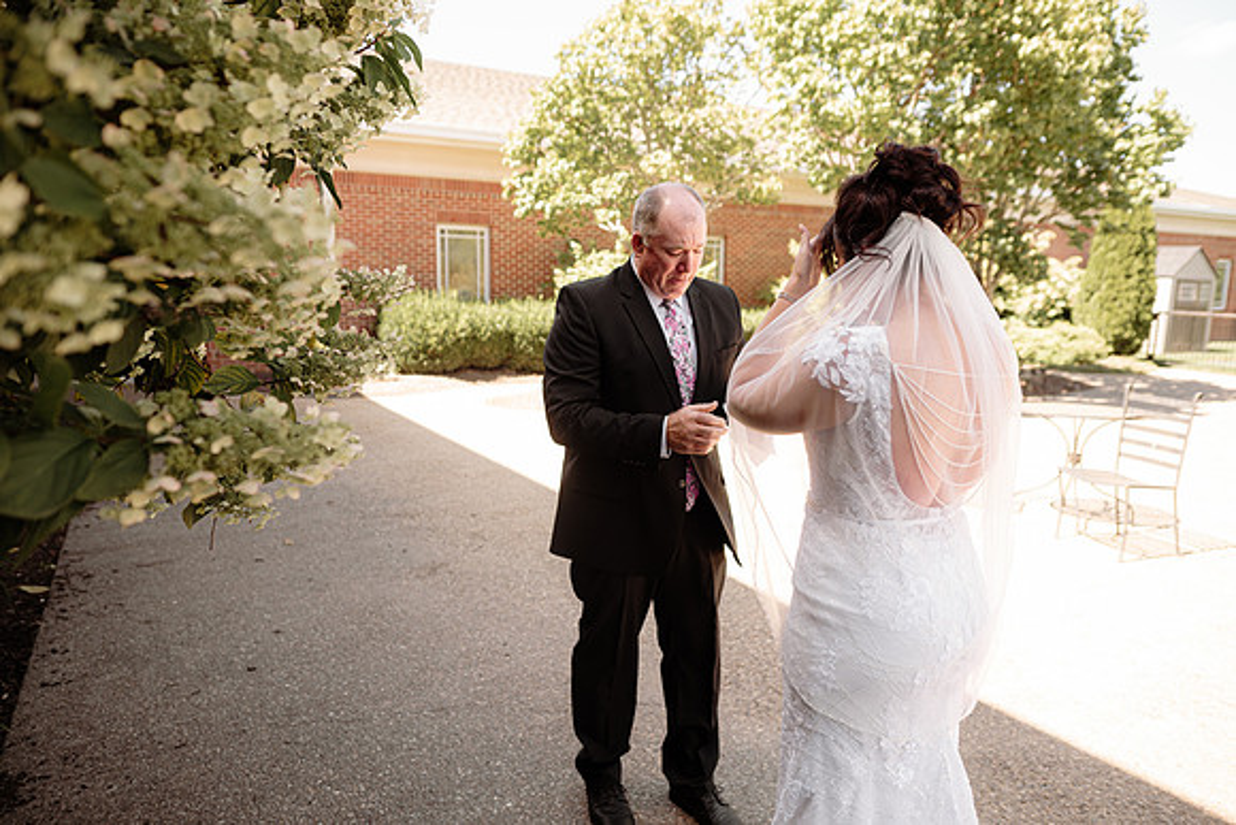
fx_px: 824
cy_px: 412
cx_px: 618
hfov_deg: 73.7
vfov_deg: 53.2
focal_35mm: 24
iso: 160
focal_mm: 24
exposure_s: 1/400
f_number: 2.8
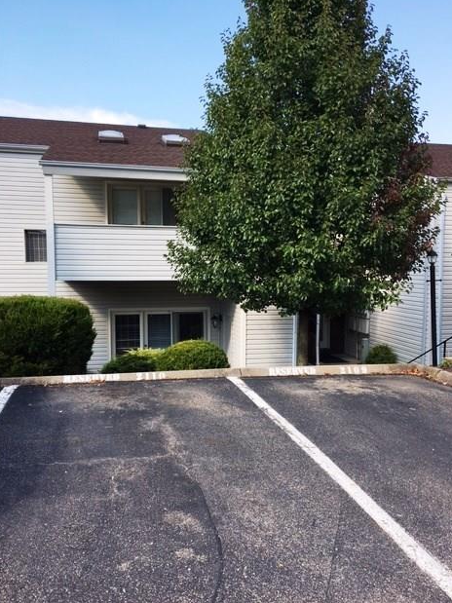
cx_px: 230
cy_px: 309
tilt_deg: -5.4
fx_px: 522
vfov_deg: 60.0
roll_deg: -0.9
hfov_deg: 46.8
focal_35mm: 30
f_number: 2.2
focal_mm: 4.15
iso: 25
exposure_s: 1/565
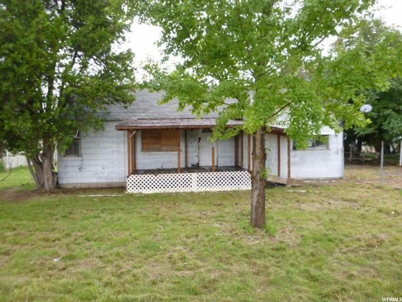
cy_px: 151
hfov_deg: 69.4
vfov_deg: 54.9
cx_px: 201
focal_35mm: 25
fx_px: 290
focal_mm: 4.5
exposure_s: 1/60
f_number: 3.9
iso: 160
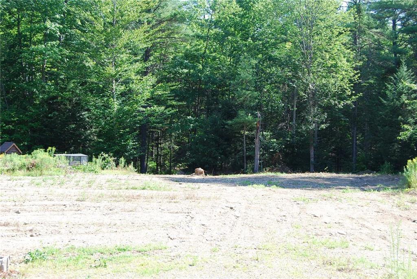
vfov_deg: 29.0
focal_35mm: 46
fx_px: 539
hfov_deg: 42.3
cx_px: 208
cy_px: 140
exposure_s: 1/200
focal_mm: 31
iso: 400
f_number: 7.1
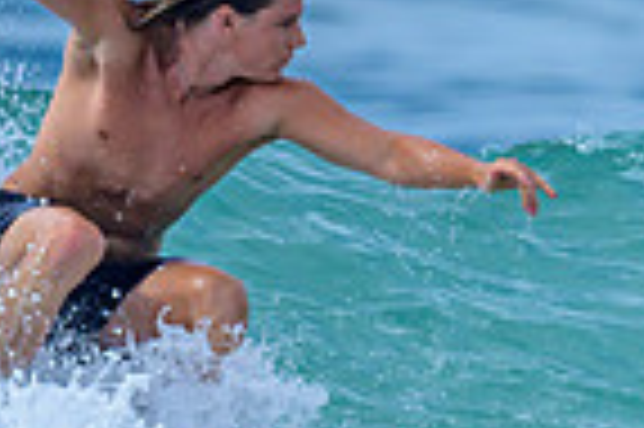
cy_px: 532
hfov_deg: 0.5
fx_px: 77834
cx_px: 702
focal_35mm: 4356
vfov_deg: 0.3
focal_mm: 800
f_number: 6.3
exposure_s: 1/3200
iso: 280
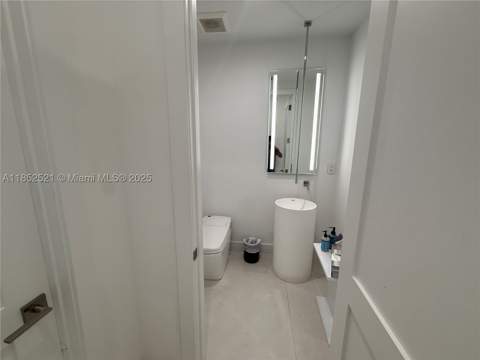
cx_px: 240
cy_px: 180
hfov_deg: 102.1
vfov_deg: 85.7
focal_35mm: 14
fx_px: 194
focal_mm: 2.22
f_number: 2.2
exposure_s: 1/120
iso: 160
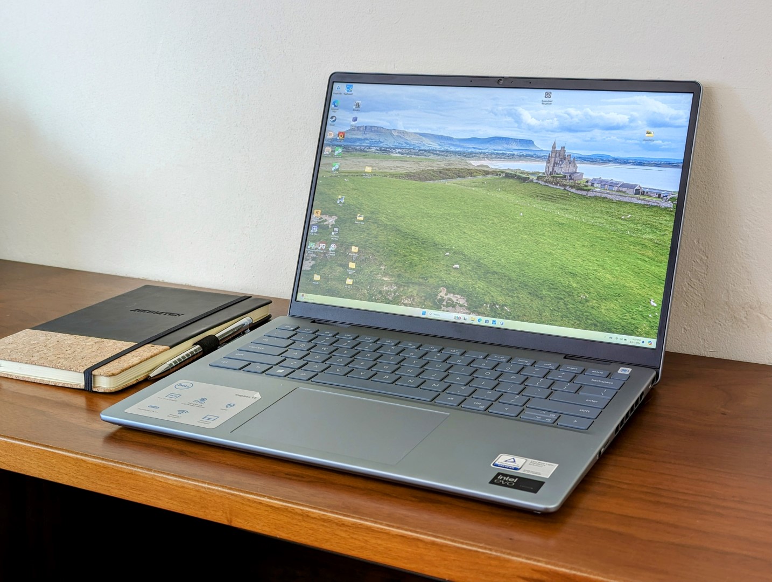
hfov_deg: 39.6
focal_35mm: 48
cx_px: 386
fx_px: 1072
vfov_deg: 30.3
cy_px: 291
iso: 47
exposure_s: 1/40
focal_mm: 6.81
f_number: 1.85
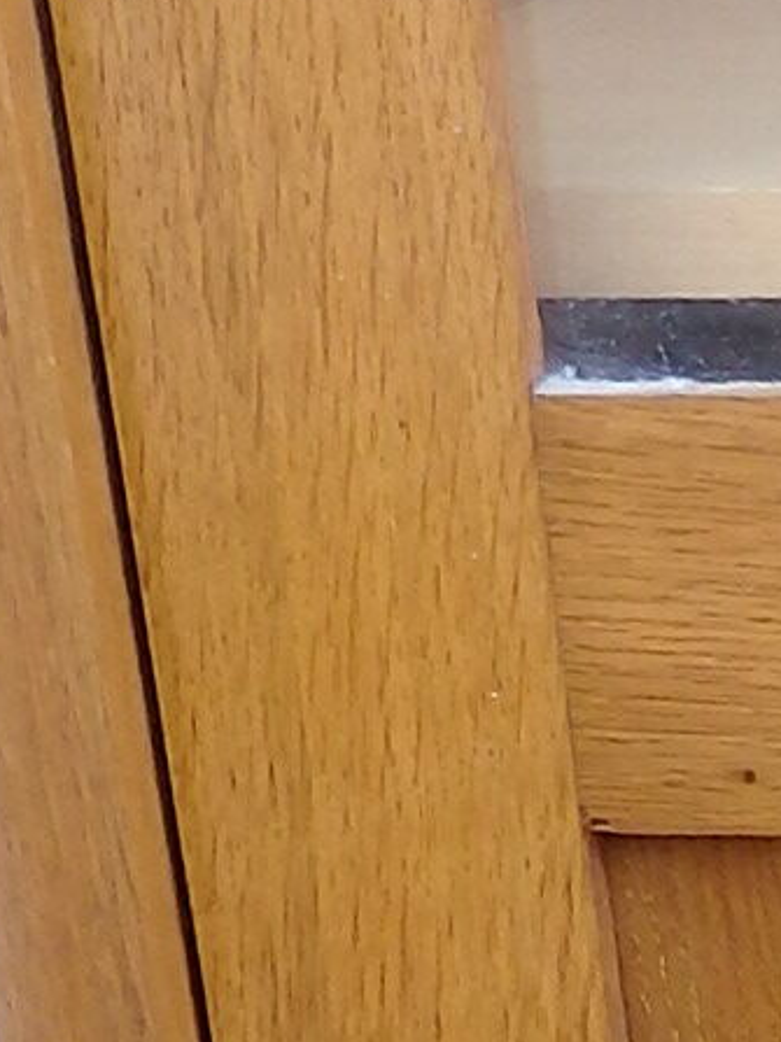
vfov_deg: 10.6
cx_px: 1984
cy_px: 1625
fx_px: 5387
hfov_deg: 7.6
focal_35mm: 179
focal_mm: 4.5
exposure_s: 1/50
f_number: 3
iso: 125
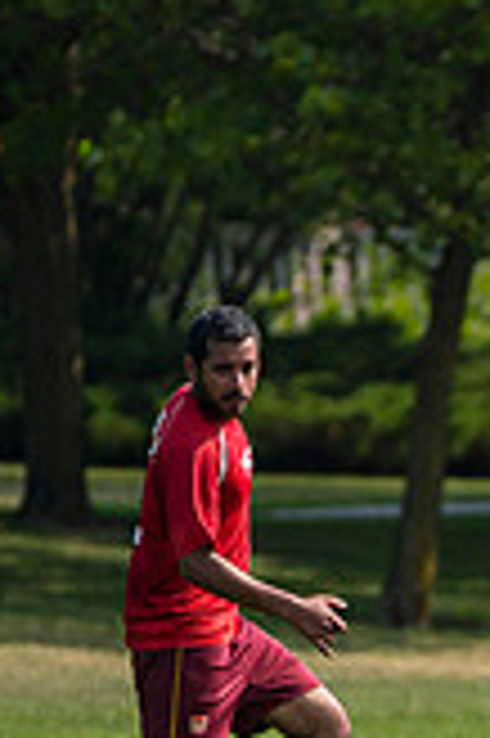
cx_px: 1185
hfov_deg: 1.2
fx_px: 22750
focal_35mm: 1112
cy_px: 739
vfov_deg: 1.9
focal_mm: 194
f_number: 2.8
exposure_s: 1/6400
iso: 400
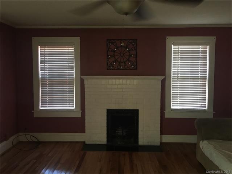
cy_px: 87
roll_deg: -0.1
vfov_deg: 48.2
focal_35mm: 29
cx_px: 116
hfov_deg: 61.7
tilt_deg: -3.3
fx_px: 194
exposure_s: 1/30
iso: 125
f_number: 2.2
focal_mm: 4.15
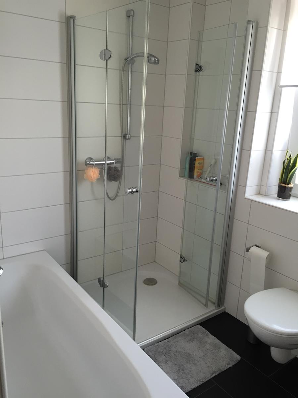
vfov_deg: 61.7
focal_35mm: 29
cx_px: 149
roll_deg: -3.5
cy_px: 199
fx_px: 333
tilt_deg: -15.3
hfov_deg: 48.2
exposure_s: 1/30
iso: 64
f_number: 2.2
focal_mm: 4.15
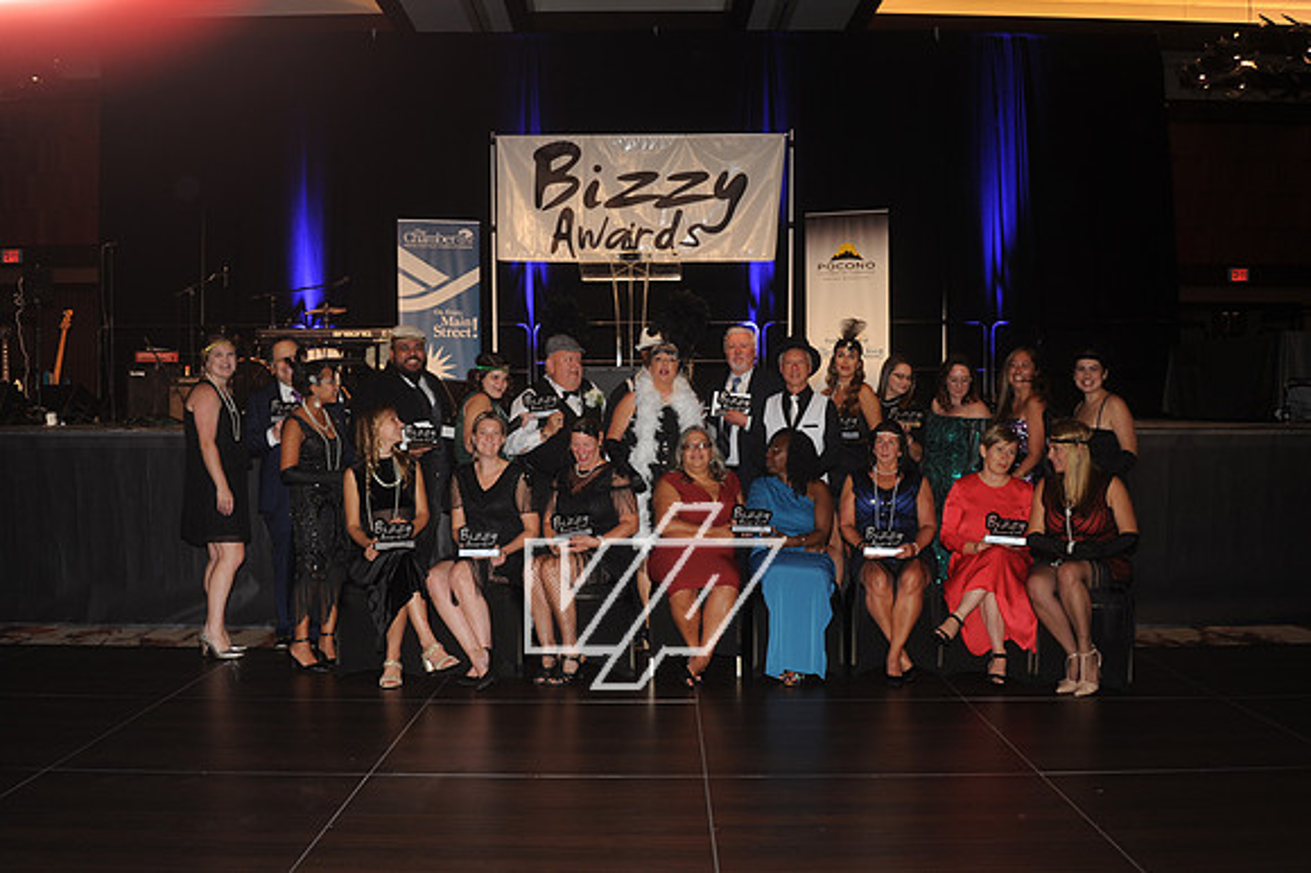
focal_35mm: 35
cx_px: 656
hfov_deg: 54.5
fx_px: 1274
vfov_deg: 37.8
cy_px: 436
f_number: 6.3
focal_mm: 35
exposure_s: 1/40
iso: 400
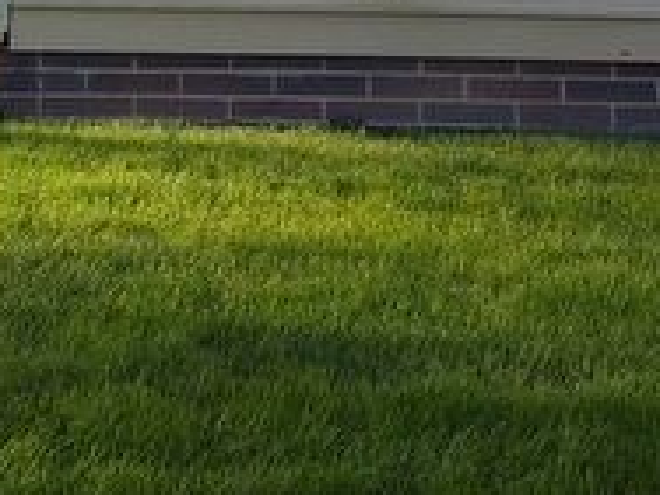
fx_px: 1869
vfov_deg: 13.4
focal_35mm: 98
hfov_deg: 19.3
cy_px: -432
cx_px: -39
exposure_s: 1/1360
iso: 100
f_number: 1.8
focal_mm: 5.56
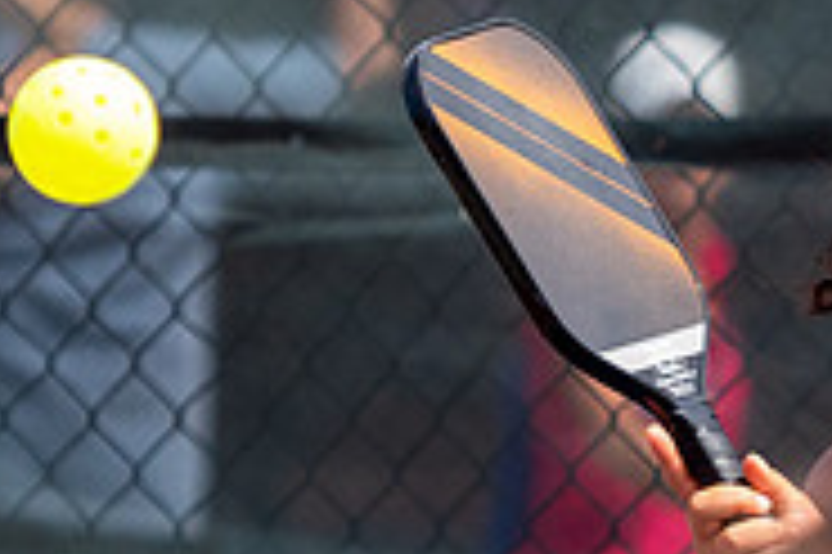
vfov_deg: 1.3
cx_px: 816
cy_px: 636
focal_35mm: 1020
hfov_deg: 2.0
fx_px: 23552
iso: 250
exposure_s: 1/1600
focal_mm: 100
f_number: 3.2
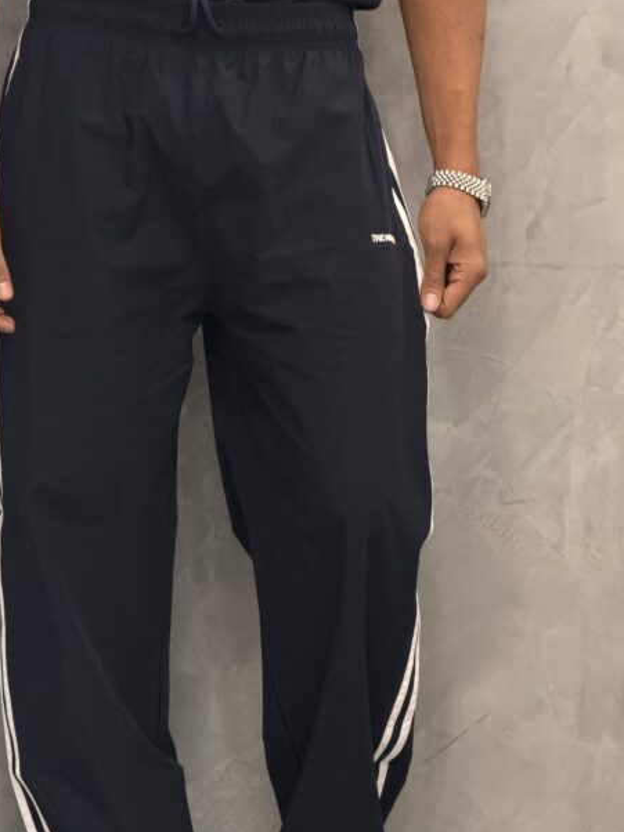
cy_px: 538
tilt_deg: -5.5
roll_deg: -2.2
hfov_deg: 11.1
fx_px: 3199
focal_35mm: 133
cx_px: 231
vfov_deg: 14.8
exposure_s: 1/50
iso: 400
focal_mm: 16.89
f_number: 2.8
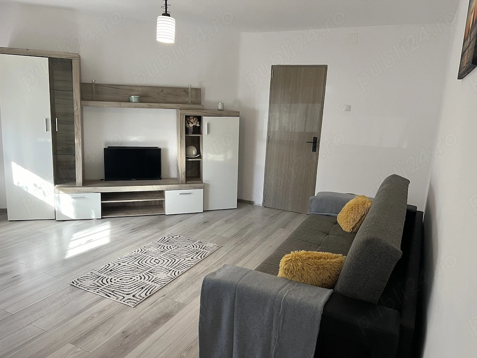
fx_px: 358
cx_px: 238
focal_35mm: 26
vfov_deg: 53.1
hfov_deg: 67.3
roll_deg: -3.2
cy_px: 179
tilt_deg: -12.1
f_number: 1.6
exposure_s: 1/68
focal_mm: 5.1
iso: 125
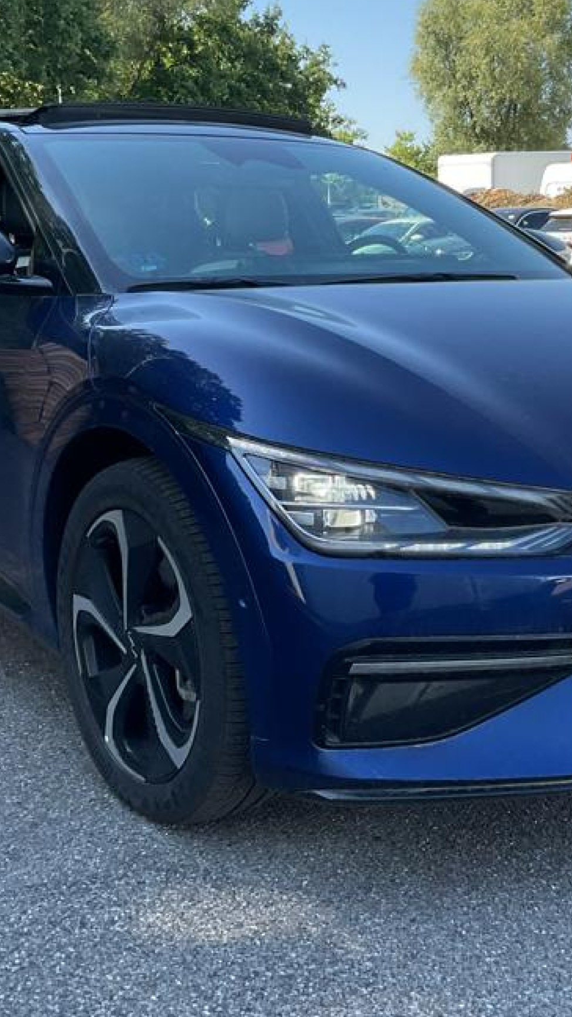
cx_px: 370
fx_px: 1348
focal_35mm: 50
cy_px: 472
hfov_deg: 23.9
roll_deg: -0.9
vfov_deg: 41.3
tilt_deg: -9.8
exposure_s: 1/370
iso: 16
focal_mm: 3
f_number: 1.8
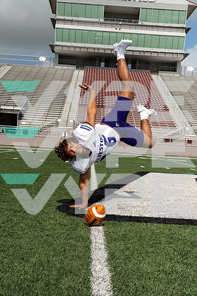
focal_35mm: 45
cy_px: 148
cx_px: 98
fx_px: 369
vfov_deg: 43.6
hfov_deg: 29.9
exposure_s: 1/250
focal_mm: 45
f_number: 11
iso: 100
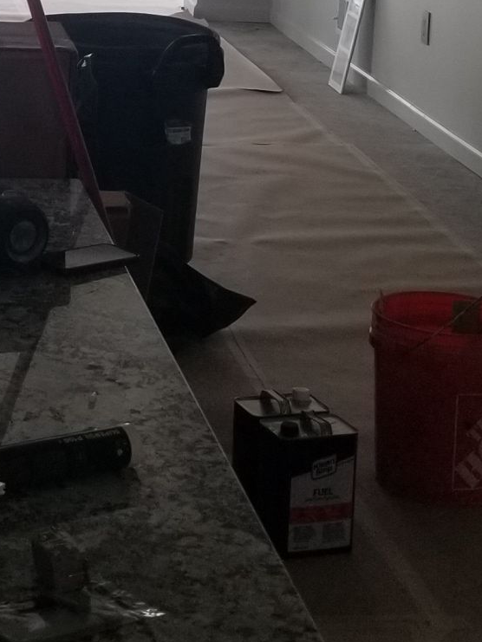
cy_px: -60
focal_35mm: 101
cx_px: -131
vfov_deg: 18.7
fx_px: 1875
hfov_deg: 14.1
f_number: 1.7
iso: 50
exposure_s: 1/125
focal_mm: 4.25
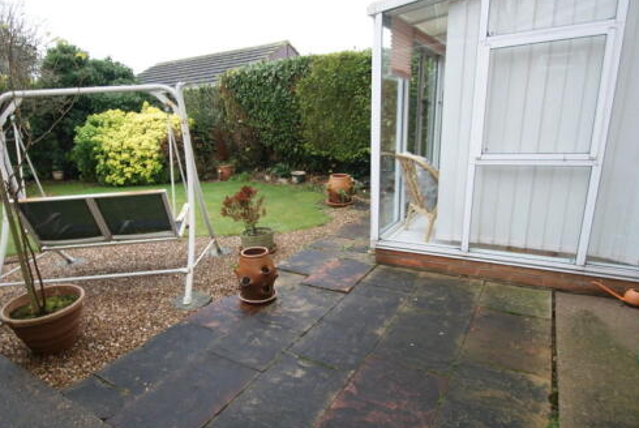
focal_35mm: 20
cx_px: 290
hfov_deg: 83.7
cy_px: 206
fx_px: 355
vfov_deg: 62.1
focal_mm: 10
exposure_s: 1/15
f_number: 3.5
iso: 100
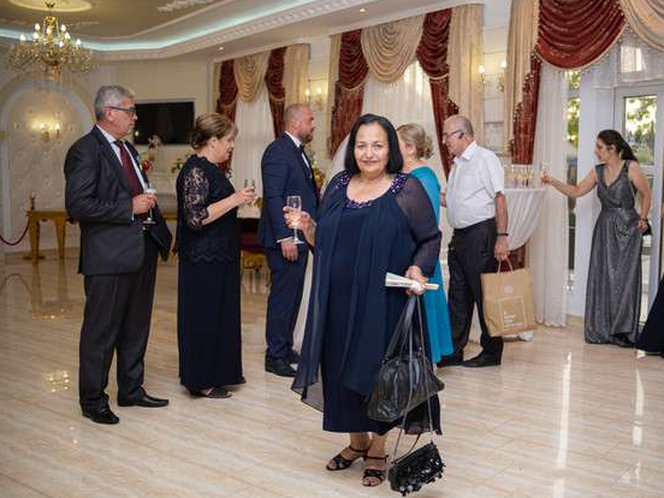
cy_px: 253
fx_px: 748
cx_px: 379
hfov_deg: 47.7
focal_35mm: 39
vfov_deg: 36.8
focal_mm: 23
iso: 200
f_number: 1.4
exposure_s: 1/250
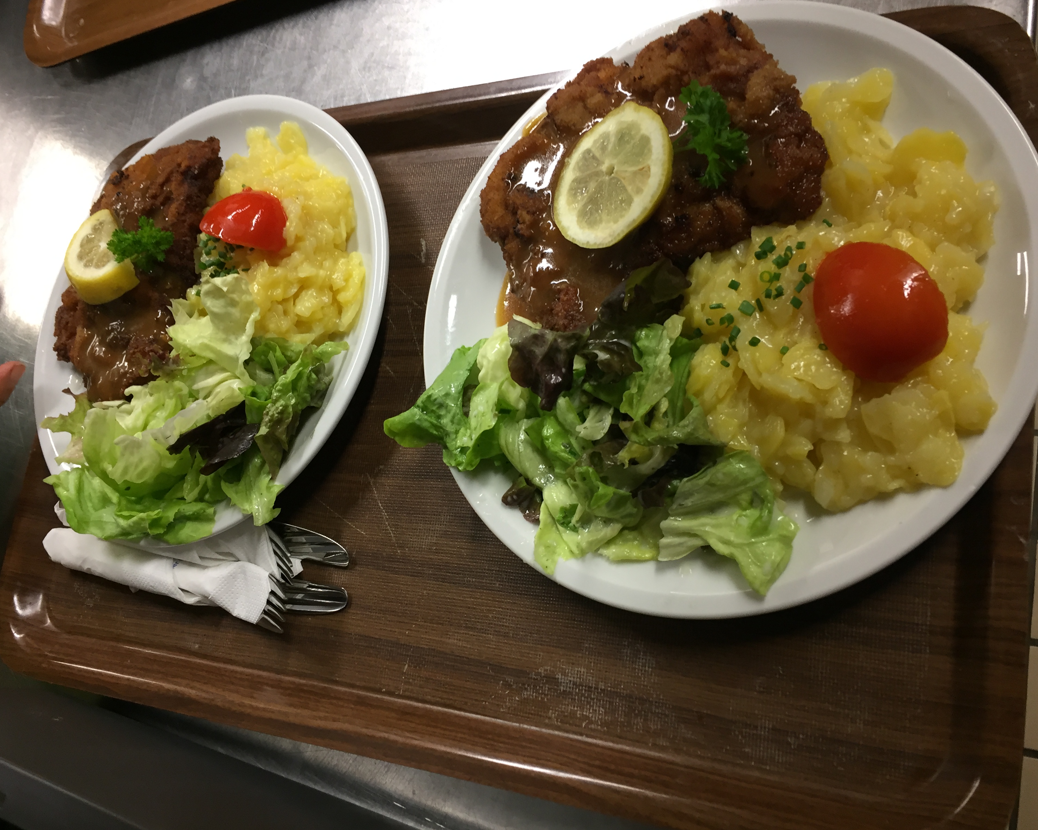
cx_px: 512
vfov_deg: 47.1
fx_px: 952
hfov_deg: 57.2
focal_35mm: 31
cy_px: 412
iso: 100
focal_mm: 4.15
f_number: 2.2
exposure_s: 1/33
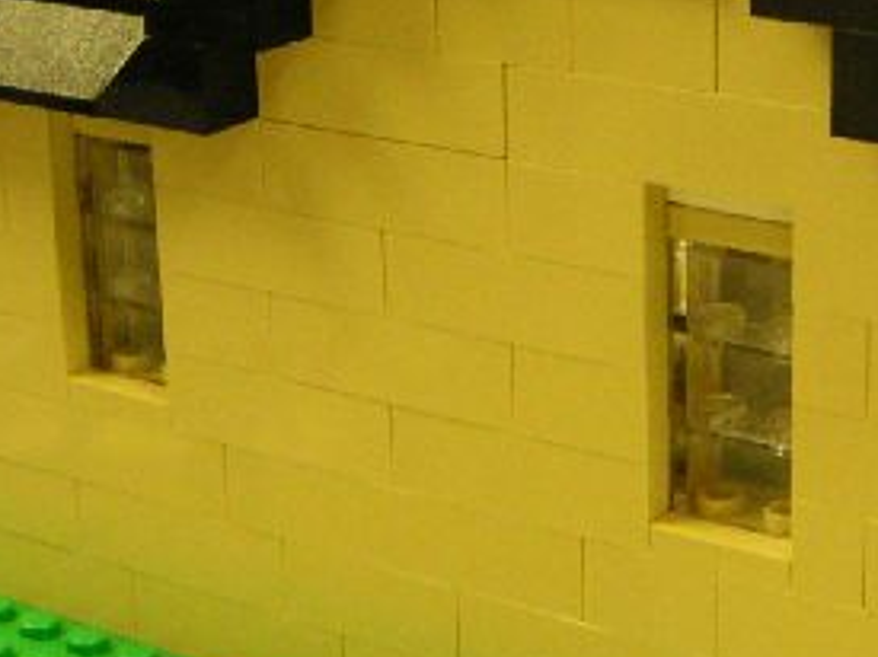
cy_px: 188
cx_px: 527
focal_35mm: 93
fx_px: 2358
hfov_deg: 21.1
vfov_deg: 15.8
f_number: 2.9
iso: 400
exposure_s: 1/90
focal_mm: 5.3
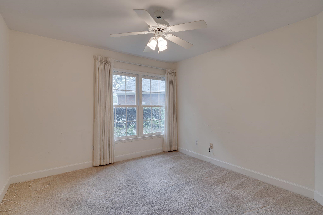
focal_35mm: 17
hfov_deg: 93.3
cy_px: 108
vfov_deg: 70.4
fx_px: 153
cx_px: 162
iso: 100
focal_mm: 17
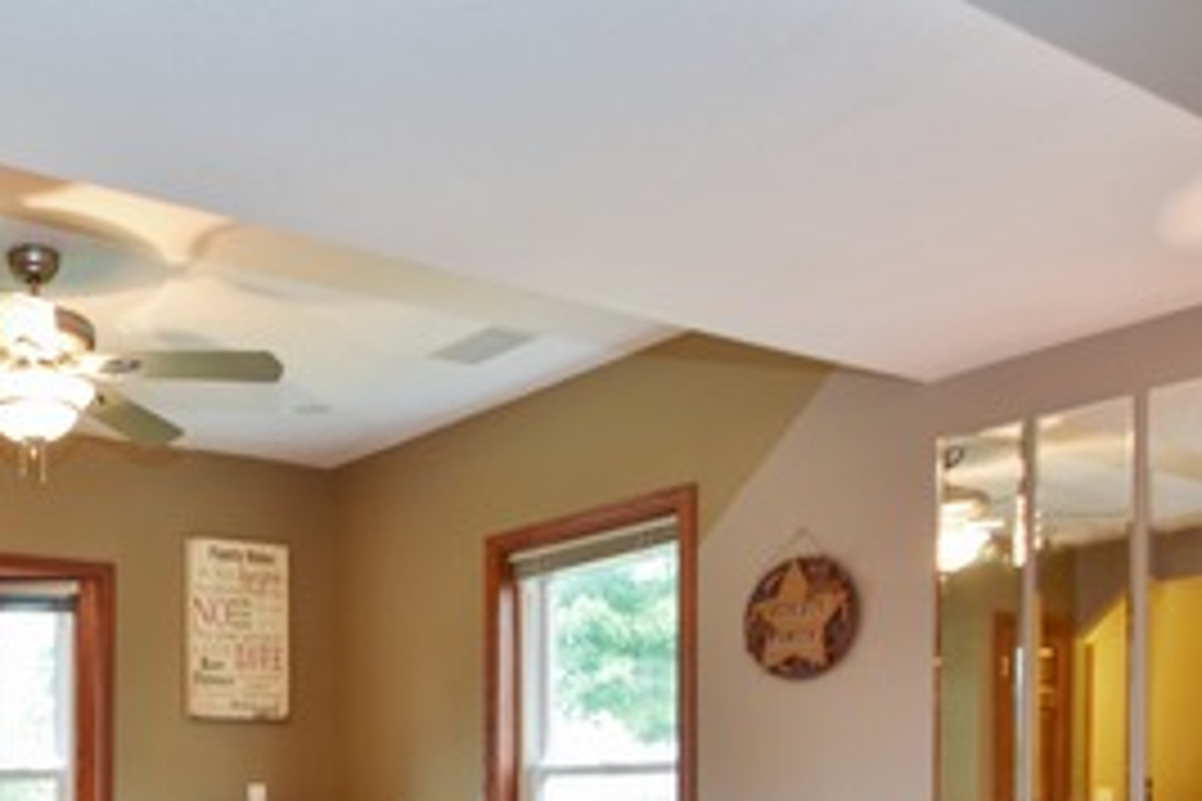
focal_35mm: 36
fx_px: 1202
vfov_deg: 33.5
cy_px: 817
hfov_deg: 49.9
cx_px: 239
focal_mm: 10
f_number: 6.3
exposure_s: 1/4
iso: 200
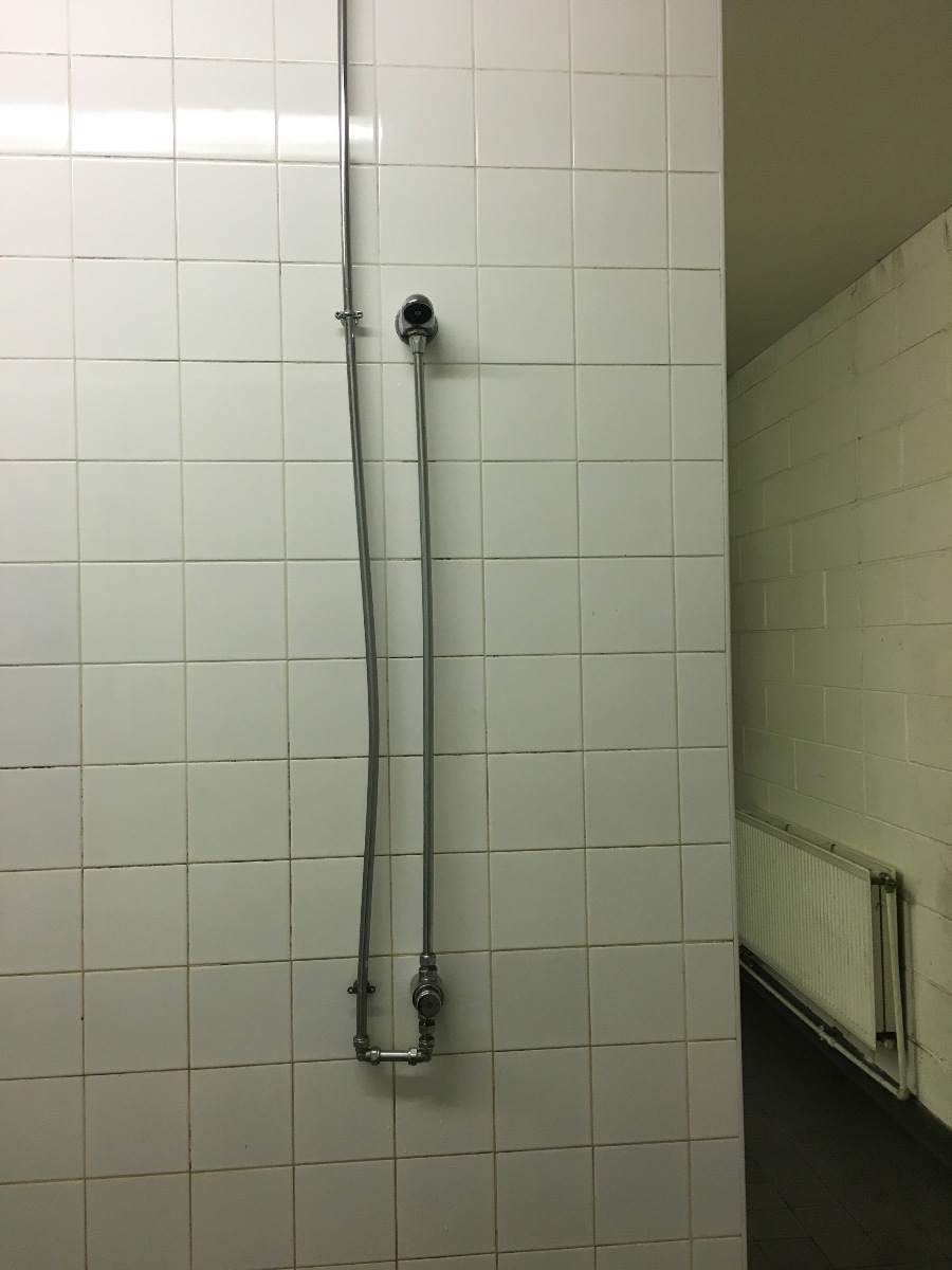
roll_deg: -0.3
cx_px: 476
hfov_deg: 48.2
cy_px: 635
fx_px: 1063
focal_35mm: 29
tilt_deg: +0.0
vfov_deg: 61.7
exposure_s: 1/33
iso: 80
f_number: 2.2
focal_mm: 4.15
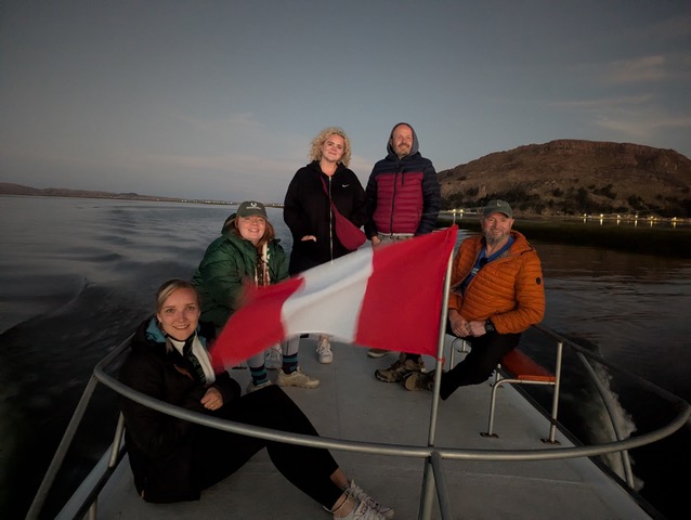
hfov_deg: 71.5
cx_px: 346
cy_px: 260
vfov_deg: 56.9
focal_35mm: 24
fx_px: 480
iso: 4744
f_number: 1.85
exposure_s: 1/15.9
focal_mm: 6.81
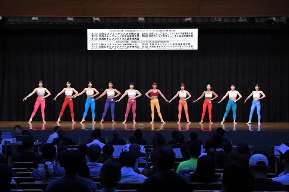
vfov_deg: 20.3
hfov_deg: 30.1
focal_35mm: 67
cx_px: 144
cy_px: 96
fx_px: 538
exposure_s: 1/400
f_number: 5.6
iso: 6400
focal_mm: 45
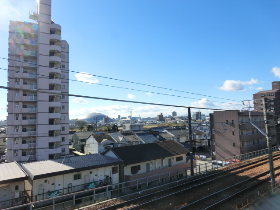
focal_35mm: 24
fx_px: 194
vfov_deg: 56.8
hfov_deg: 71.6
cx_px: 140
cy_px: 105
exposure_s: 1/200
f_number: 7.5
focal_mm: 4.3
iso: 80
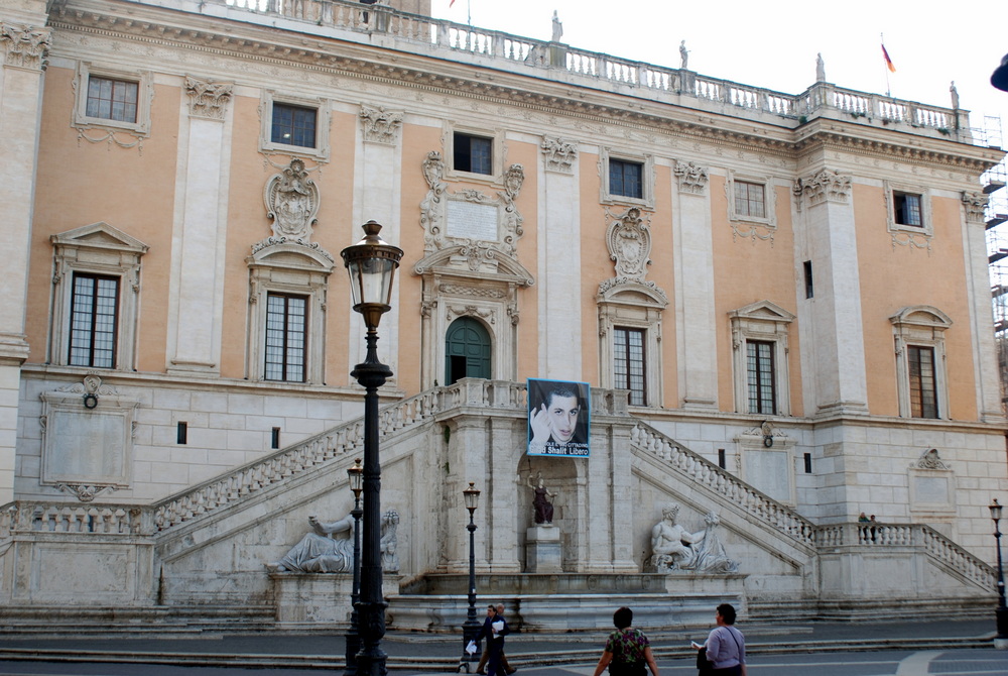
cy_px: 338
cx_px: 504
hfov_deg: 46.3
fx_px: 1178
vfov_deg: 32.0
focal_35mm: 42
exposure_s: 1/125
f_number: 5.6
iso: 100
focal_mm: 28
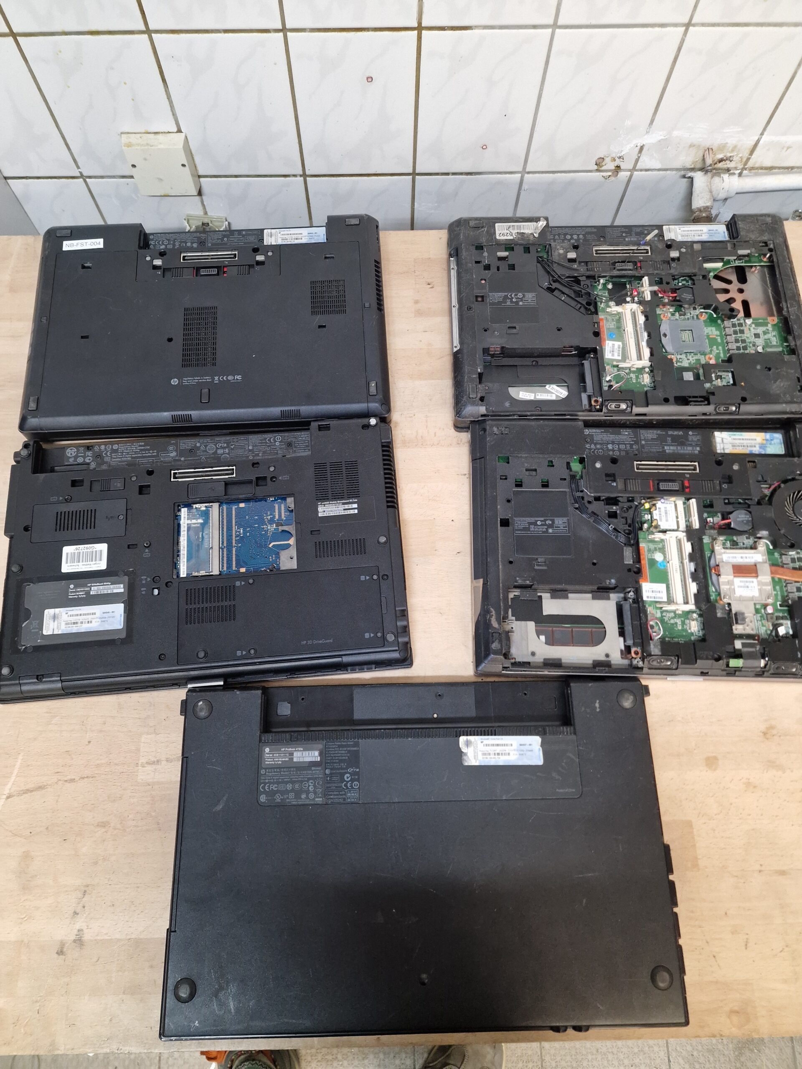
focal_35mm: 23
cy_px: 534
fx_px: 710
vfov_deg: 73.9
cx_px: 401
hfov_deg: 58.9
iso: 125
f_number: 1.8
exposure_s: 1/100
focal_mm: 6.4
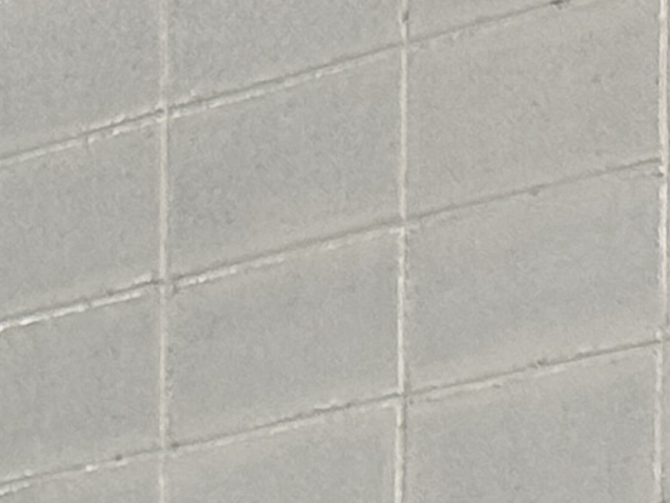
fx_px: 6776
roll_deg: +0.1
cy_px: 1665
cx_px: -1014
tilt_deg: -0.5
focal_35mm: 350
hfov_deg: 5.4
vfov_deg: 4.1
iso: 160
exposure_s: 1/60
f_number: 1.78
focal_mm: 6.76
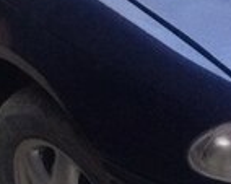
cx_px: 89
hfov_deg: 14.6
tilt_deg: -22.6
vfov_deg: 11.4
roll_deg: +11.9
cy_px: -38
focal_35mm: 132
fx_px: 901
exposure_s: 1/33
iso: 250
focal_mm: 4.15
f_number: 2.2
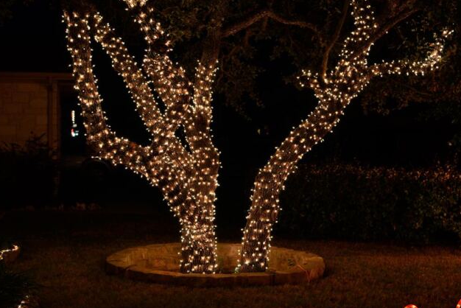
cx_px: 229
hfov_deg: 37.2
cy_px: 155
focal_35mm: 54
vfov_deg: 25.3
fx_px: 686
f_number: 3.5
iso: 800
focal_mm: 35
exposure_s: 1/10
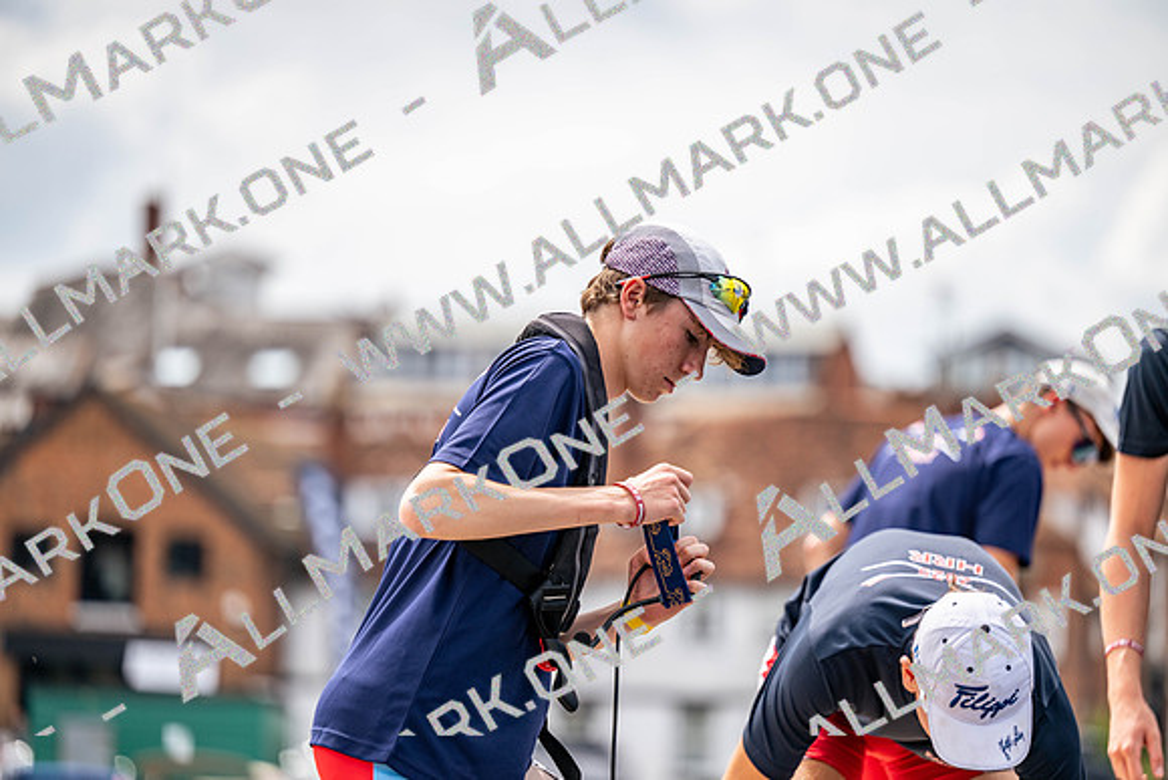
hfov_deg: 13.2
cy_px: 390
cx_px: 584
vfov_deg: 8.9
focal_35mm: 155
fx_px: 5030
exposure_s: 1/2500
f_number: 2.8
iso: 125
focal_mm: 155
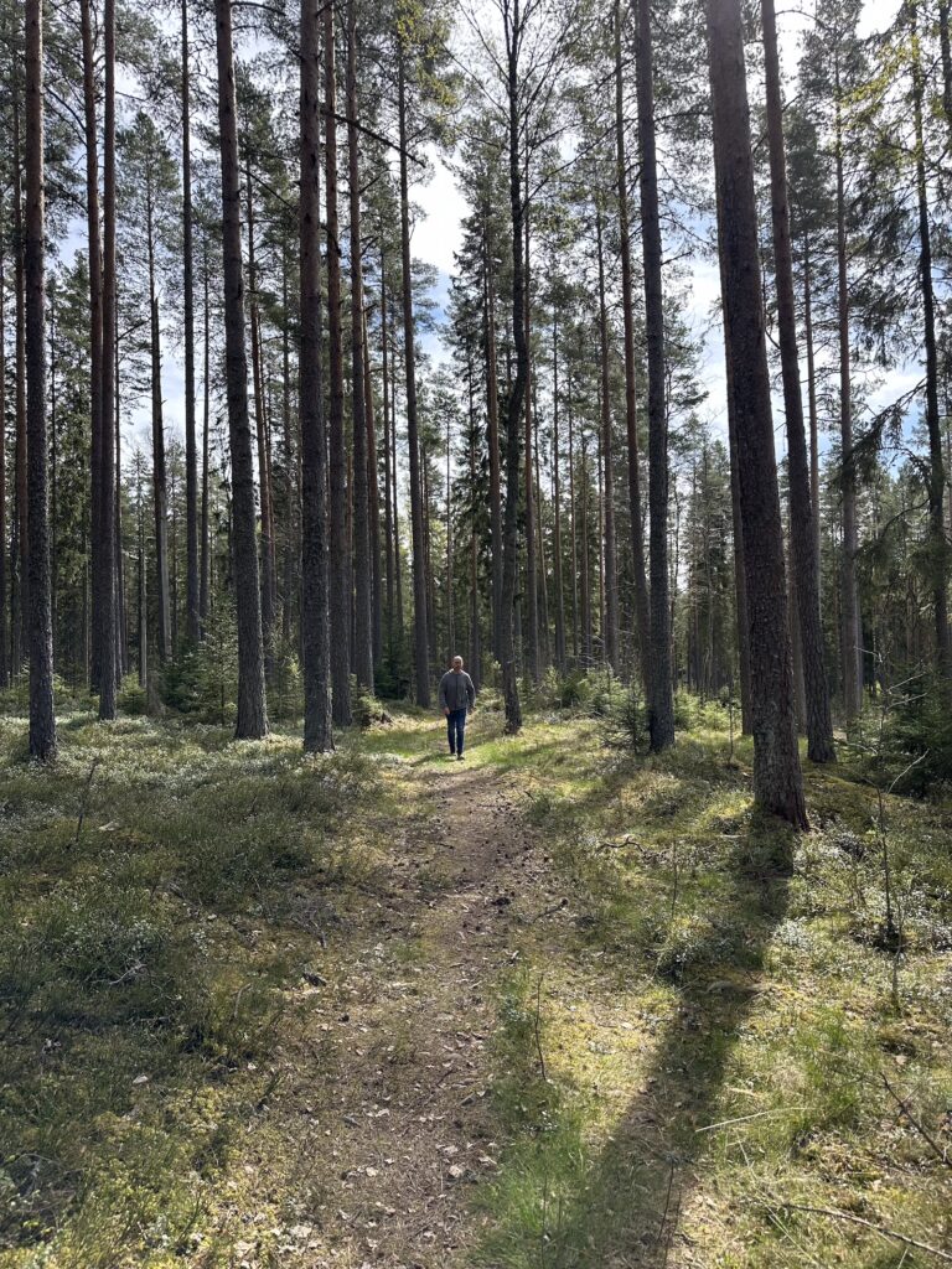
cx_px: 476
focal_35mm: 24
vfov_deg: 71.6
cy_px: 634
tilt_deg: +1.1
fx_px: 880
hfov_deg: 56.8
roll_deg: -0.3
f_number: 1.78
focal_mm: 6.86
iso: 80
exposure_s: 1/1339
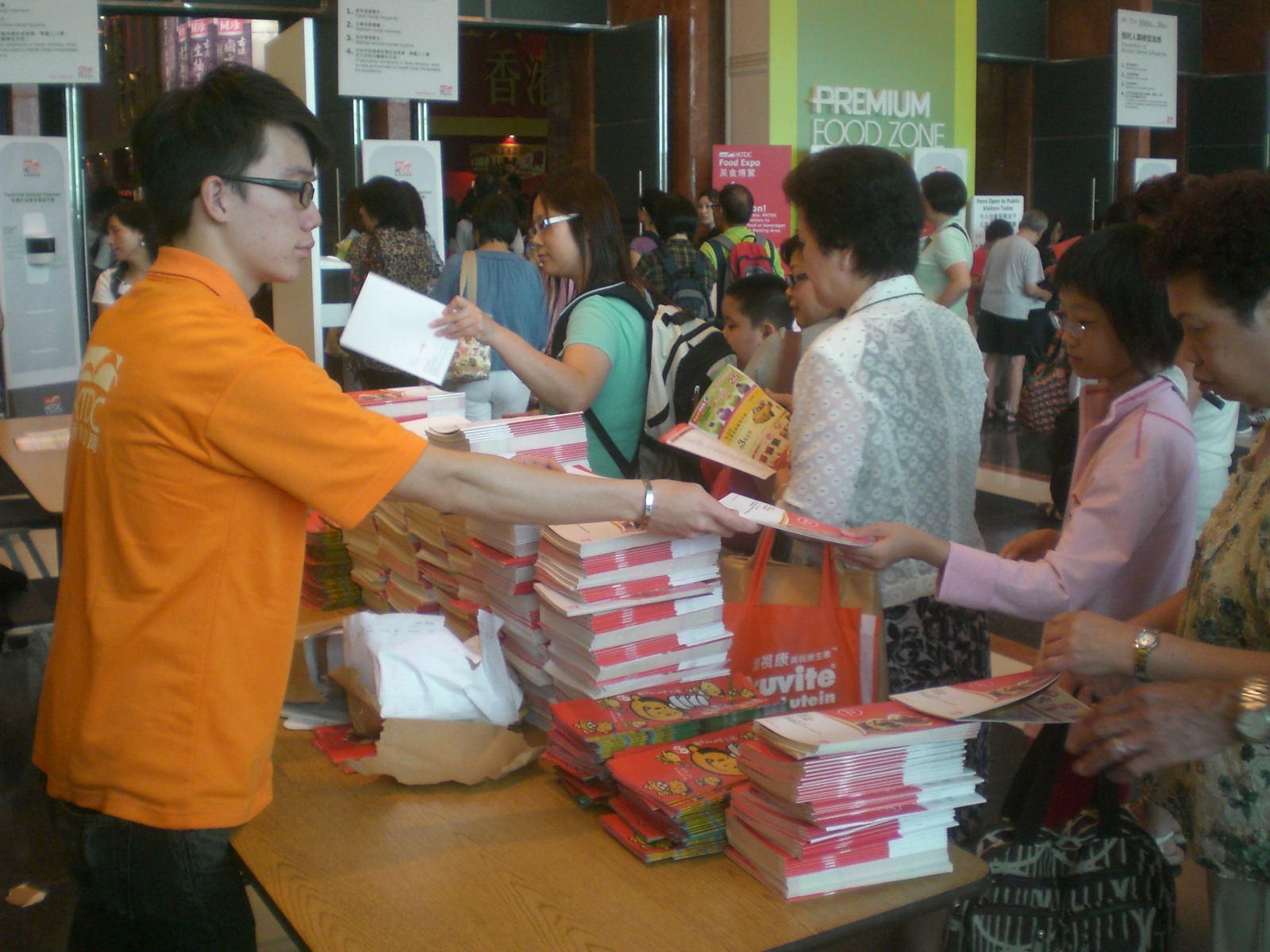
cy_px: 476
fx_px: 1394
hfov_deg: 49.0
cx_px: 635
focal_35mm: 38
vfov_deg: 37.7
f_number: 3.1
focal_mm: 6.3
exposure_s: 1/125
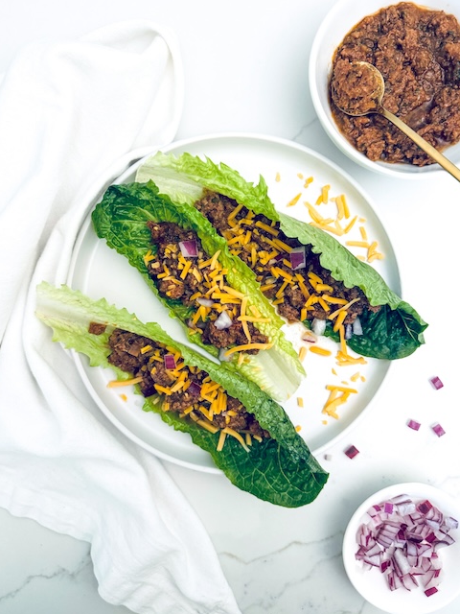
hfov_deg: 54.9
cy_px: 303
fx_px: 443
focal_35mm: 25
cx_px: 230
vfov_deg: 69.4
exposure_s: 1/60
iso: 250
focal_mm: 6.86
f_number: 1.8
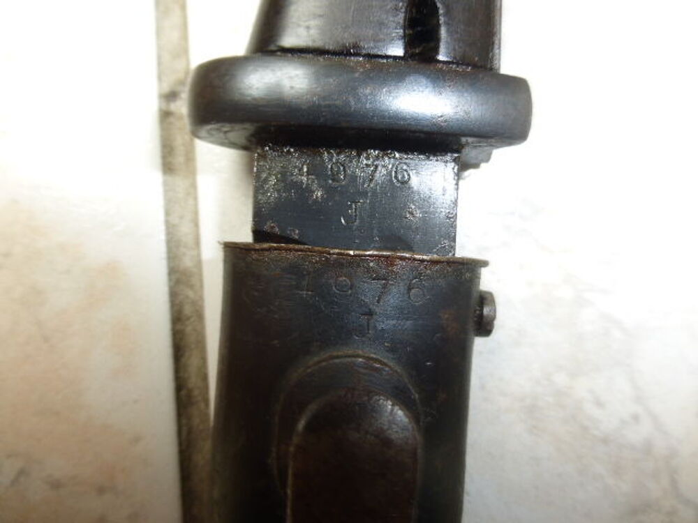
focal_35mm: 24
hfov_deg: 71.6
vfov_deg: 56.8
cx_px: 349
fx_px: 484
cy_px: 262
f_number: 3.3
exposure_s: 1/8
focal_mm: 4.3
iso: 100
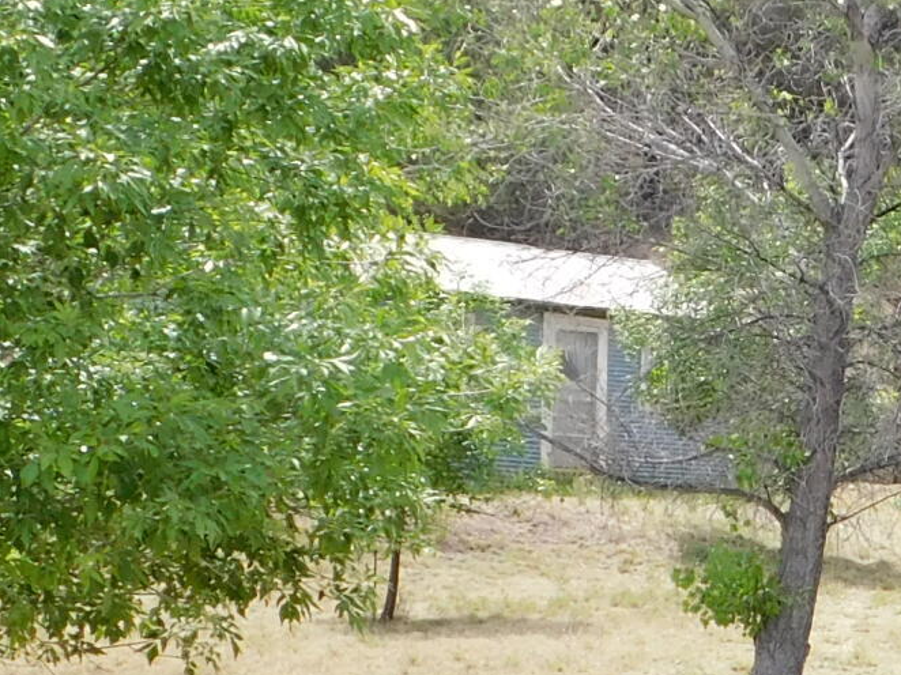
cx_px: 1126
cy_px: 309
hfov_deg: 14.0
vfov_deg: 10.9
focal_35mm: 136
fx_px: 3539
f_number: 3.2
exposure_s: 1/640
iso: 125
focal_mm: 5.3
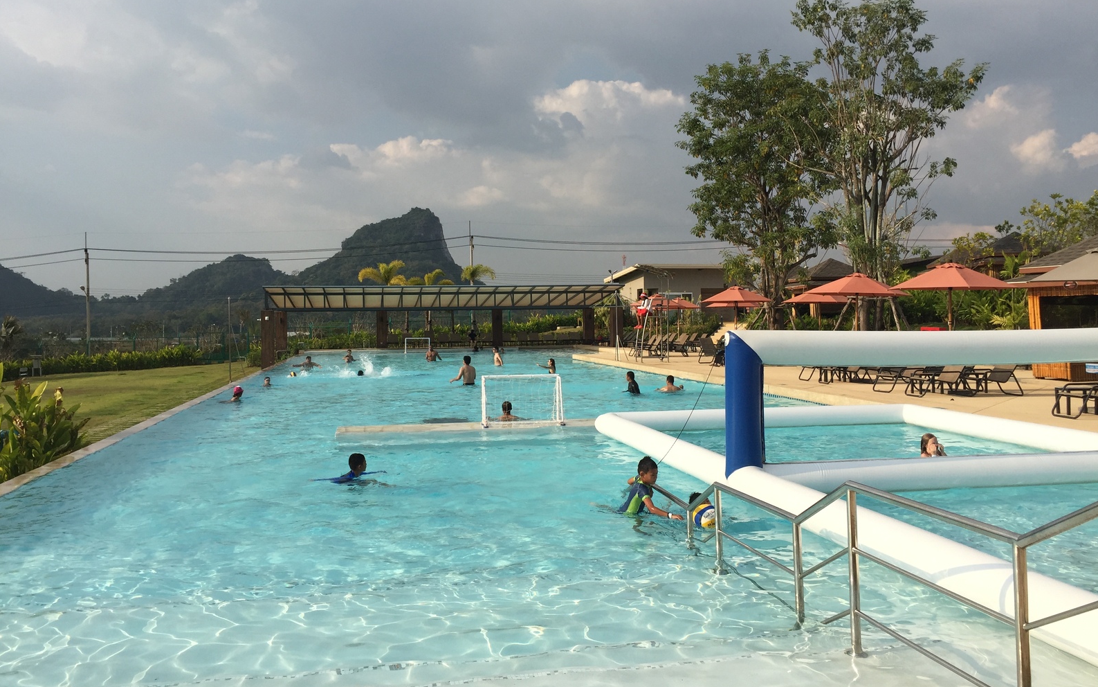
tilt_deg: +0.9
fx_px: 928
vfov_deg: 40.6
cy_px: 308
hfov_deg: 61.2
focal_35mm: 31
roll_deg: -0.3
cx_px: 551
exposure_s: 1/2475
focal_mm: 4.15
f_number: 2.2
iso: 32
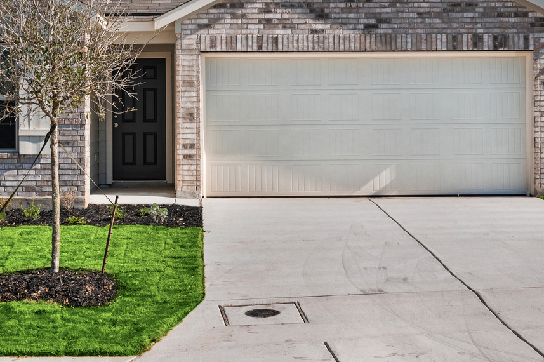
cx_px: 189
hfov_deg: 22.3
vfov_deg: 14.9
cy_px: 53
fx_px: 1374
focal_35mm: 91
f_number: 13
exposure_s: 1/250
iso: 400
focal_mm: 48
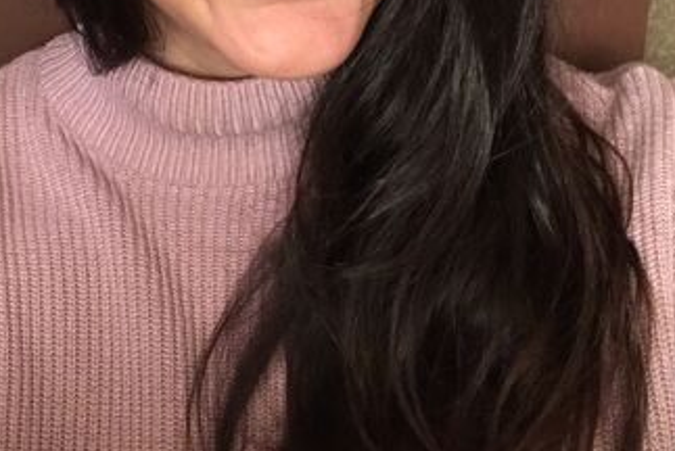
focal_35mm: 65
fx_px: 1220
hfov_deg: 30.9
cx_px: 286
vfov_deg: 20.3
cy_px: -9
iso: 125
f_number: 2.2
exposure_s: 1/30
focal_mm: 2.87
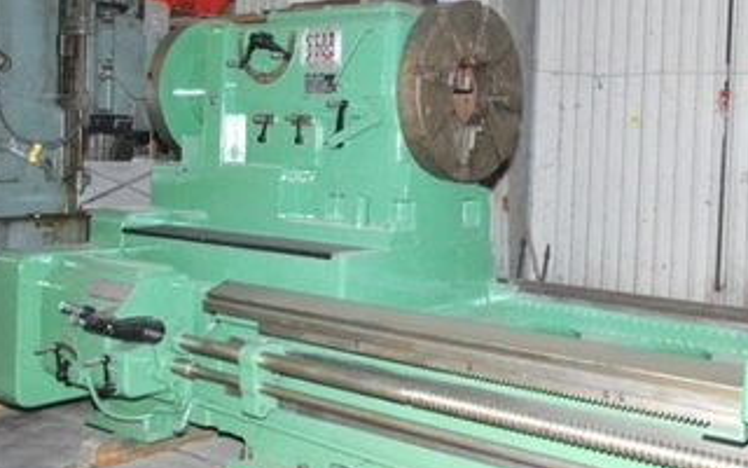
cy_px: 180
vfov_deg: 27.9
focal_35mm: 46
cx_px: 453
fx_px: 938
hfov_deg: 43.2
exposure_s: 1/60
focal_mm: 24
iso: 1600
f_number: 5.6
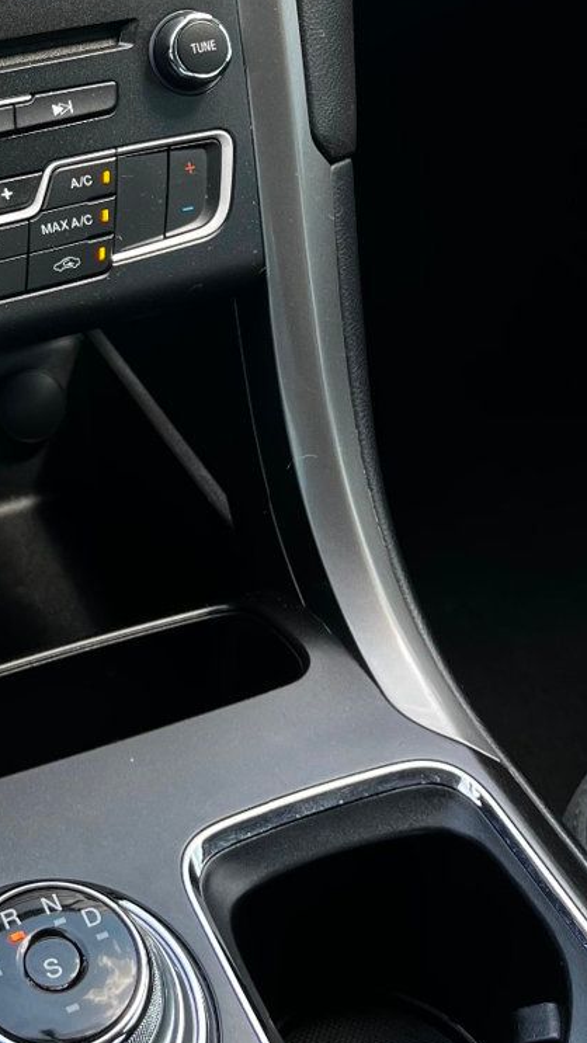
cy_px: 223
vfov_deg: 38.5
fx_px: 1439
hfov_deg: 21.9
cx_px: -52
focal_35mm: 52
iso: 40
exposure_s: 1/156
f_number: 1.6
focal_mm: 5.1
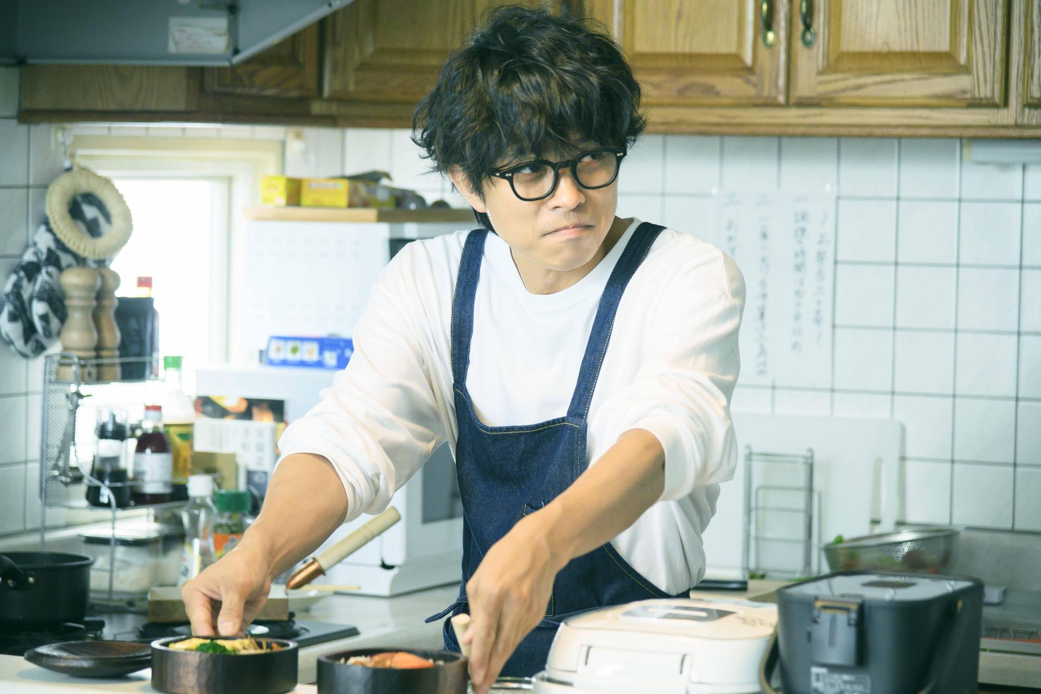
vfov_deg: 11.4
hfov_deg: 17.1
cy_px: 347
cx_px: 520
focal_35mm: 120
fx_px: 3469
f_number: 4.5
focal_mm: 120
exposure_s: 1/125
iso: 1600
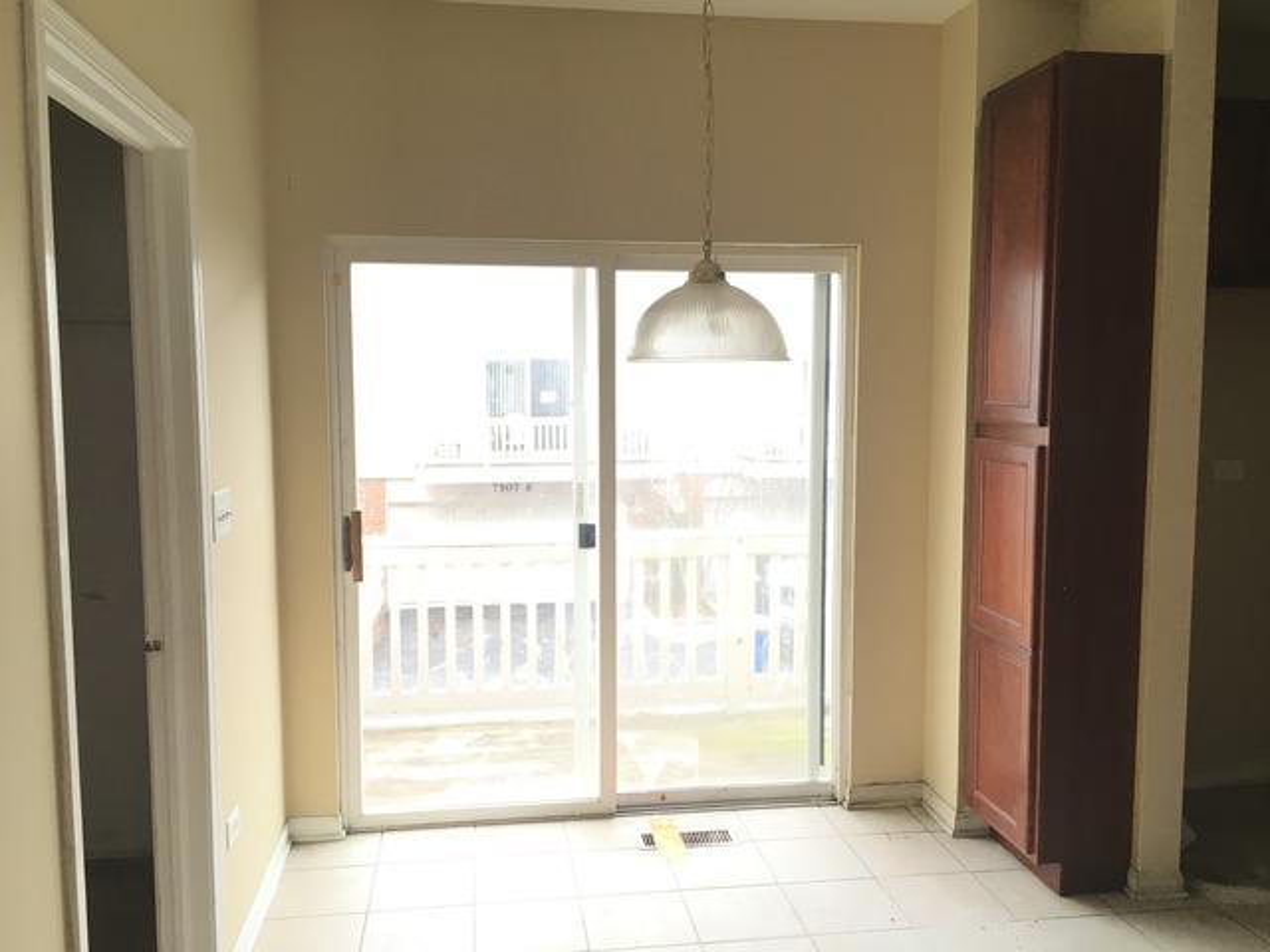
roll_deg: -0.2
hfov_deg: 61.7
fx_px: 1064
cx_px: 635
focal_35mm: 29
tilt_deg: -6.1
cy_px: 476
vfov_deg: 48.2
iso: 25
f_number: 2.2
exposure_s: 1/30
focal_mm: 4.15
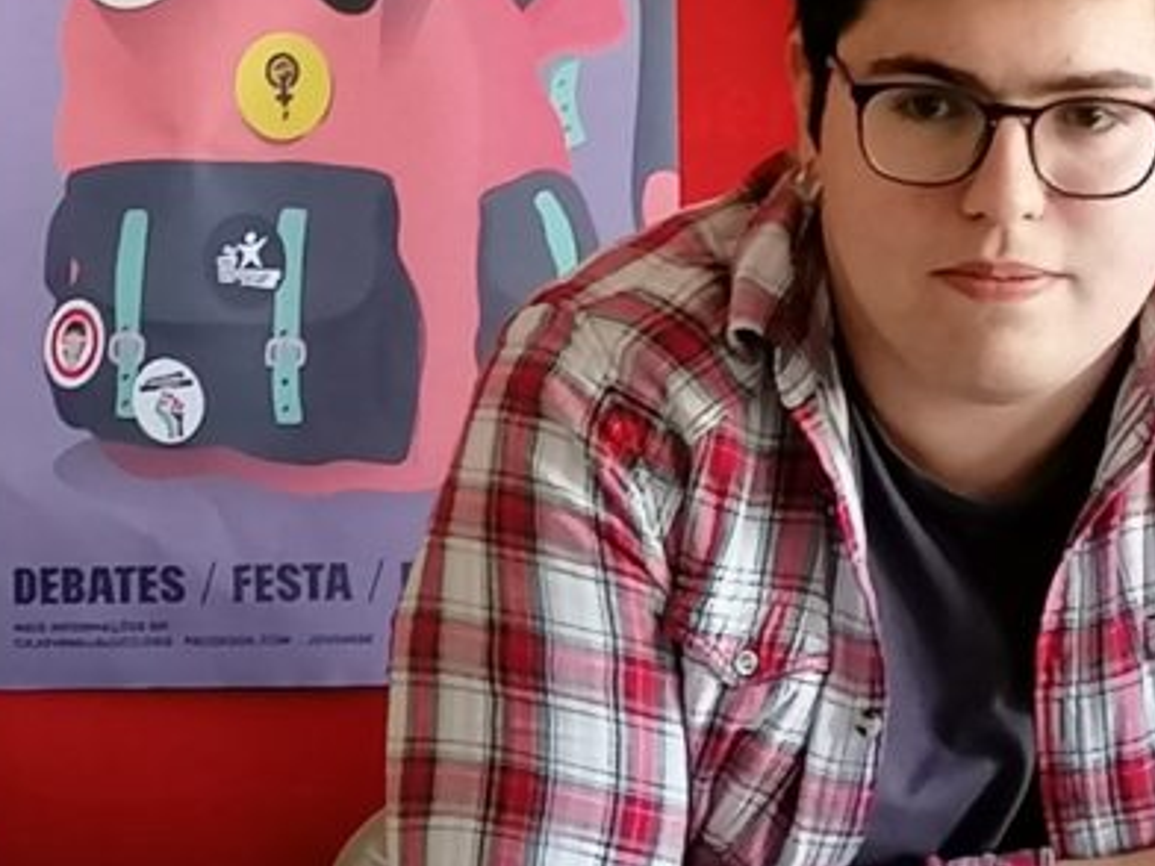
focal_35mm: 147
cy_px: 421
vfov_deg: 10.1
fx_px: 4905
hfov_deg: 13.3
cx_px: 100
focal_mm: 4.75
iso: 200
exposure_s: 1/33.3
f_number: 1.8
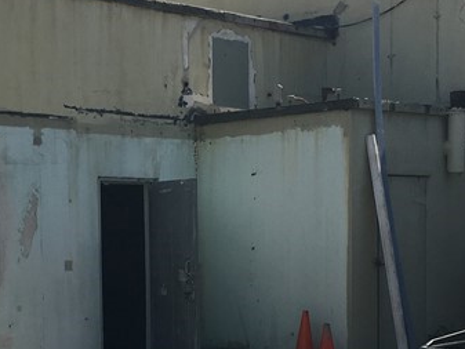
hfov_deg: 22.0
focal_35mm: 88
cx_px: 106
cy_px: 295
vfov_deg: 16.6
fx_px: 1183
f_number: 2.2
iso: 25
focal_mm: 4.15
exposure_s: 1/1709
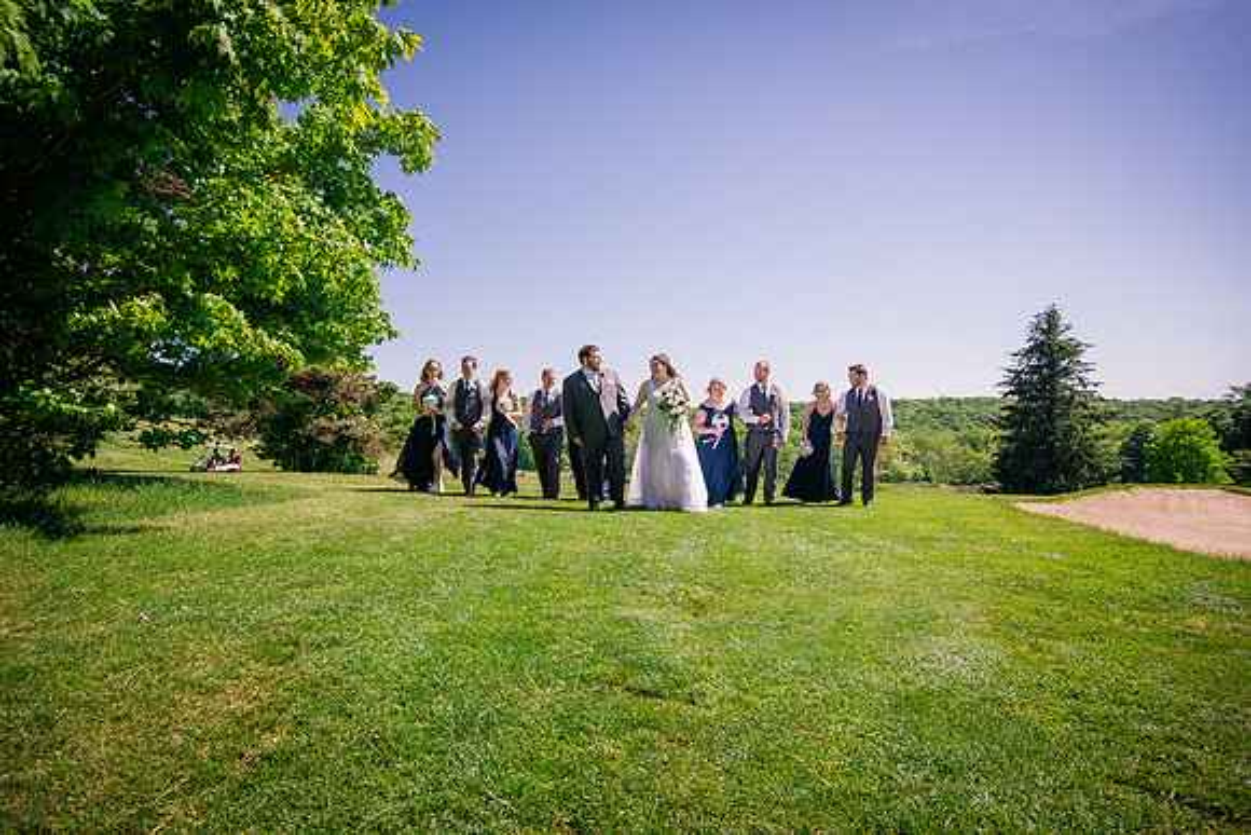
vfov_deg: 62.0
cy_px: 418
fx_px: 695
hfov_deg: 84.0
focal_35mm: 20
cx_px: 626
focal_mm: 20
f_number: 9
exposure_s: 1/640
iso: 250
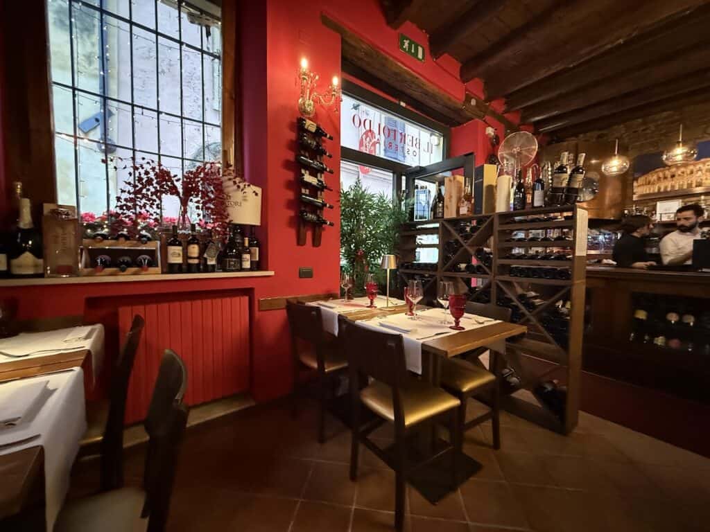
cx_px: 355
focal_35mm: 14
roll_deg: +0.3
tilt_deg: -2.3
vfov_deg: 85.7
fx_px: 287
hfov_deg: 102.1
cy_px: 266
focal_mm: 2.22
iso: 1250
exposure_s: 1/33
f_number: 2.2
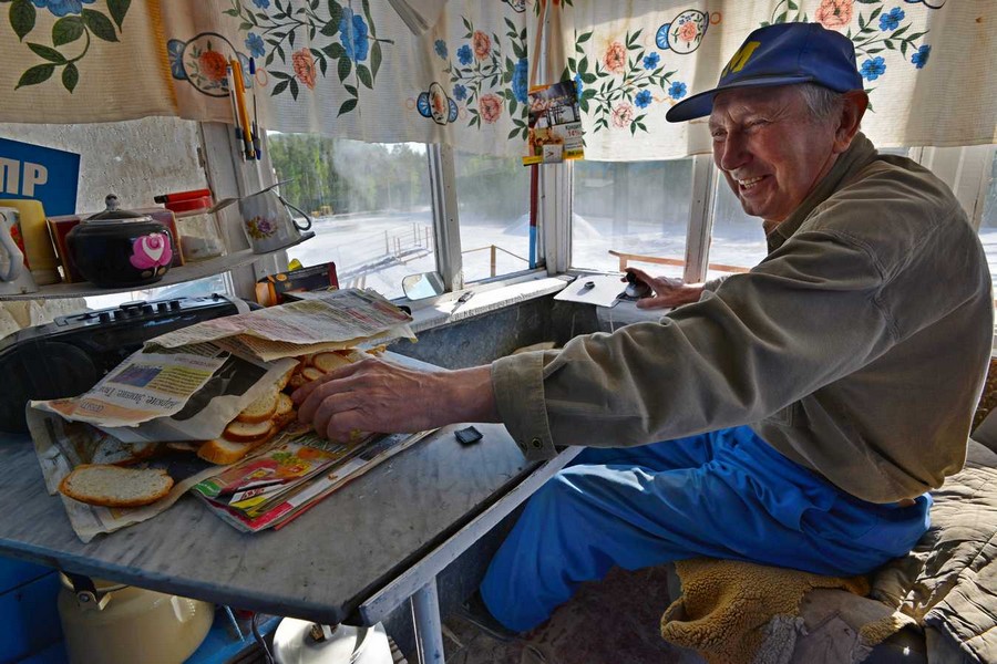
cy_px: 332
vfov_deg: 73.7
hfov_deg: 96.7
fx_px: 443
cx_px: 498
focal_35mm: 16
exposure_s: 1/200
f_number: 9
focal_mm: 16
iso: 200
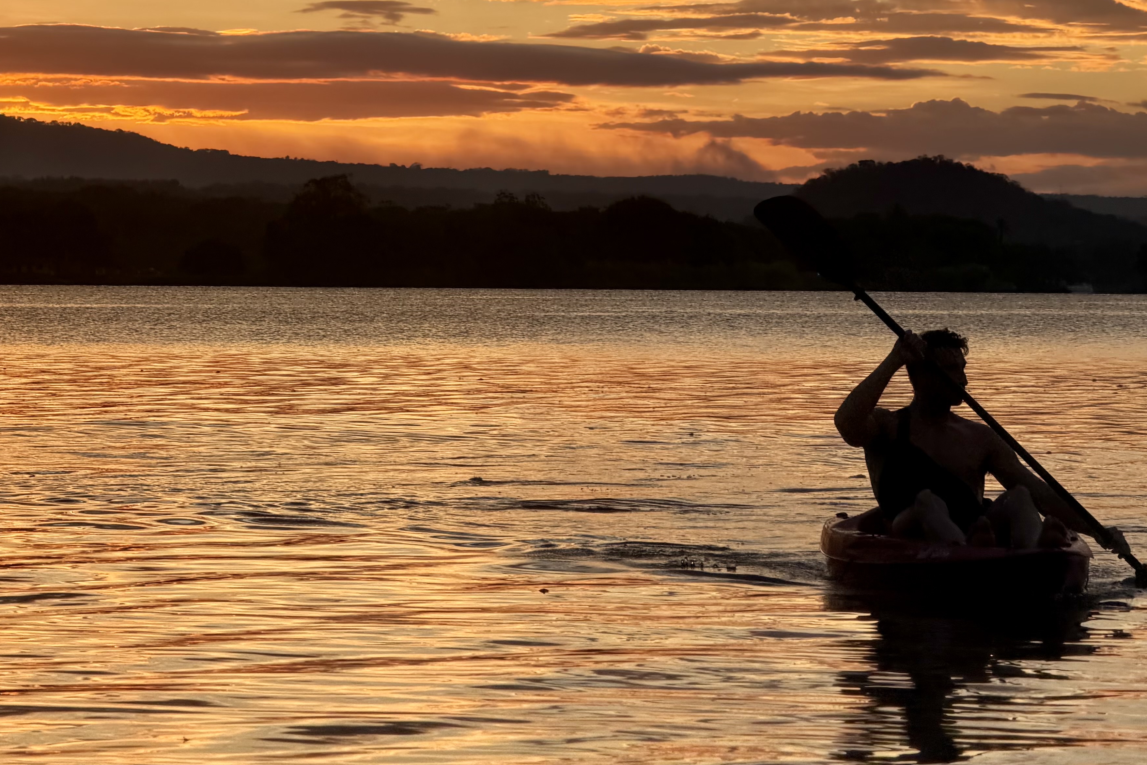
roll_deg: -0.1
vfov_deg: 8.1
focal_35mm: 169
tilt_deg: +0.9
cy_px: 78
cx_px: 495
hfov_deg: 12.2
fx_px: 5385
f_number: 2.8
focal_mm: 16.89
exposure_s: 1/518
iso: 50
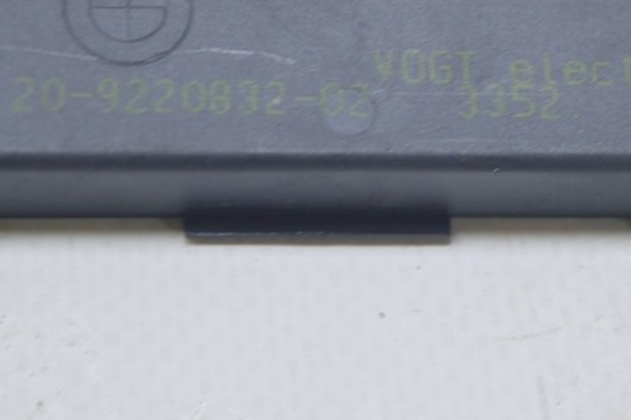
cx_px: 326
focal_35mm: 181
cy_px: 9
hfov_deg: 11.4
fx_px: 3172
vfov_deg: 7.5
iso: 400
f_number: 5.6
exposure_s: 1/20
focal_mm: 55
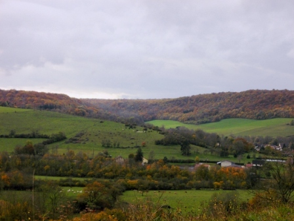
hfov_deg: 20.4
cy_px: 110
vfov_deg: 15.4
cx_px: 147
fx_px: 815
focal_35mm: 96
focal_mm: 13.6
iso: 80
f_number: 5.3
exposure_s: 1/160
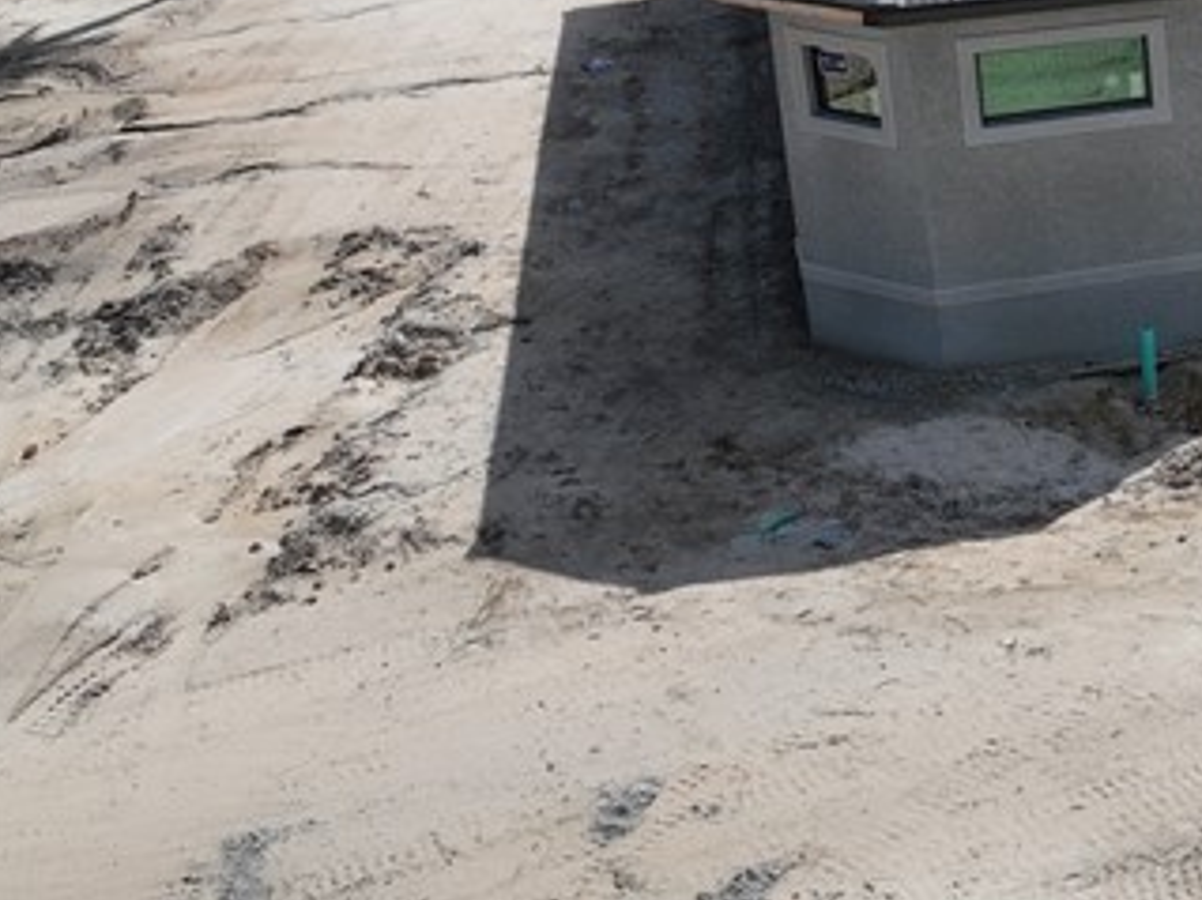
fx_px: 2673
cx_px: 1907
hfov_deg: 20.7
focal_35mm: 77
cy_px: 58
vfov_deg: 18.7
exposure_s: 1/2000
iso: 180
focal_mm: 12.29
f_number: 4.5
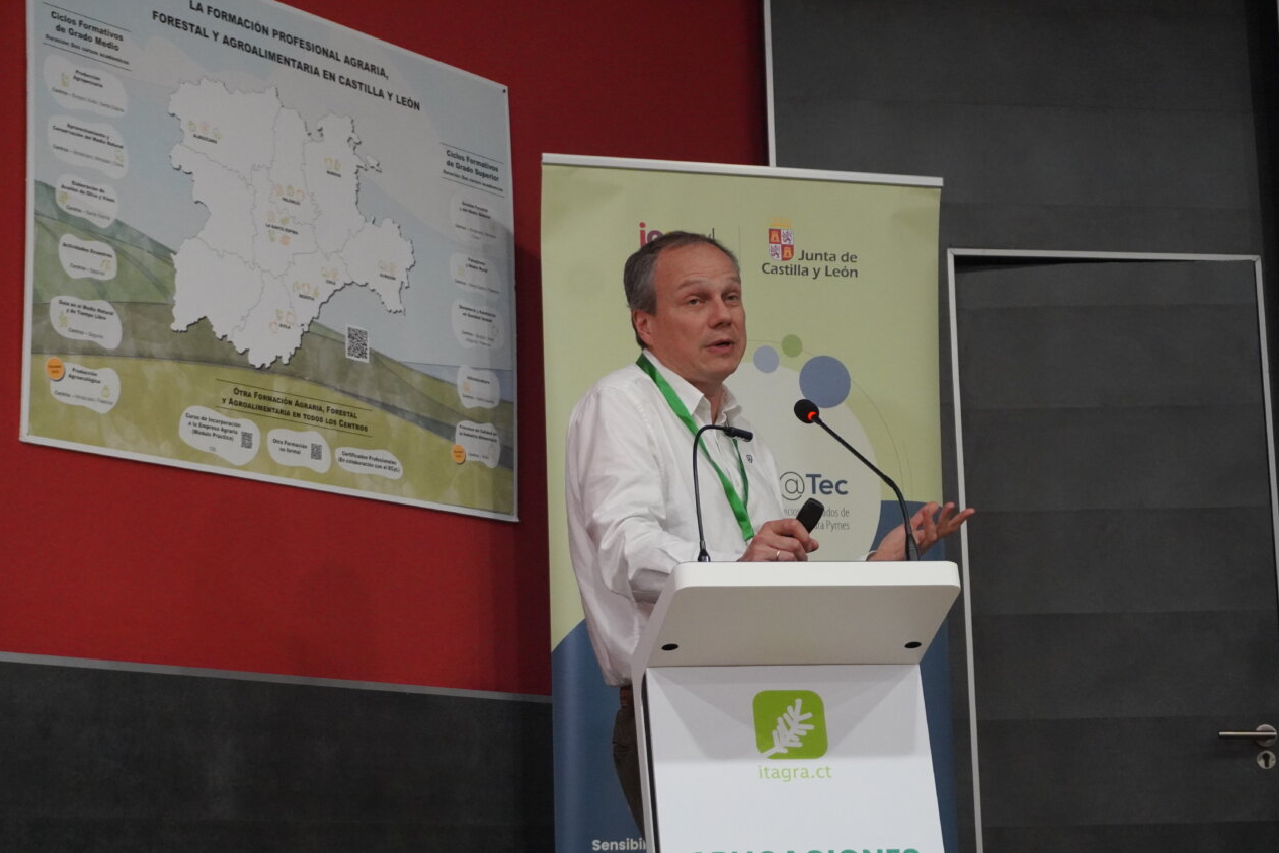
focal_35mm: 76
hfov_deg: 26.7
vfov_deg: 17.9
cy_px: 431
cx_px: 634
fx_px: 2700
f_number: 5.6
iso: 3200
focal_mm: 50
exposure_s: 1/160
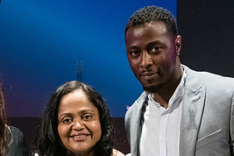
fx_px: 533
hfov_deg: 24.6
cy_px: 180
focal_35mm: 82
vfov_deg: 16.1
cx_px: 79
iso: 4000
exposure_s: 1/800
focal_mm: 28
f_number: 4.5
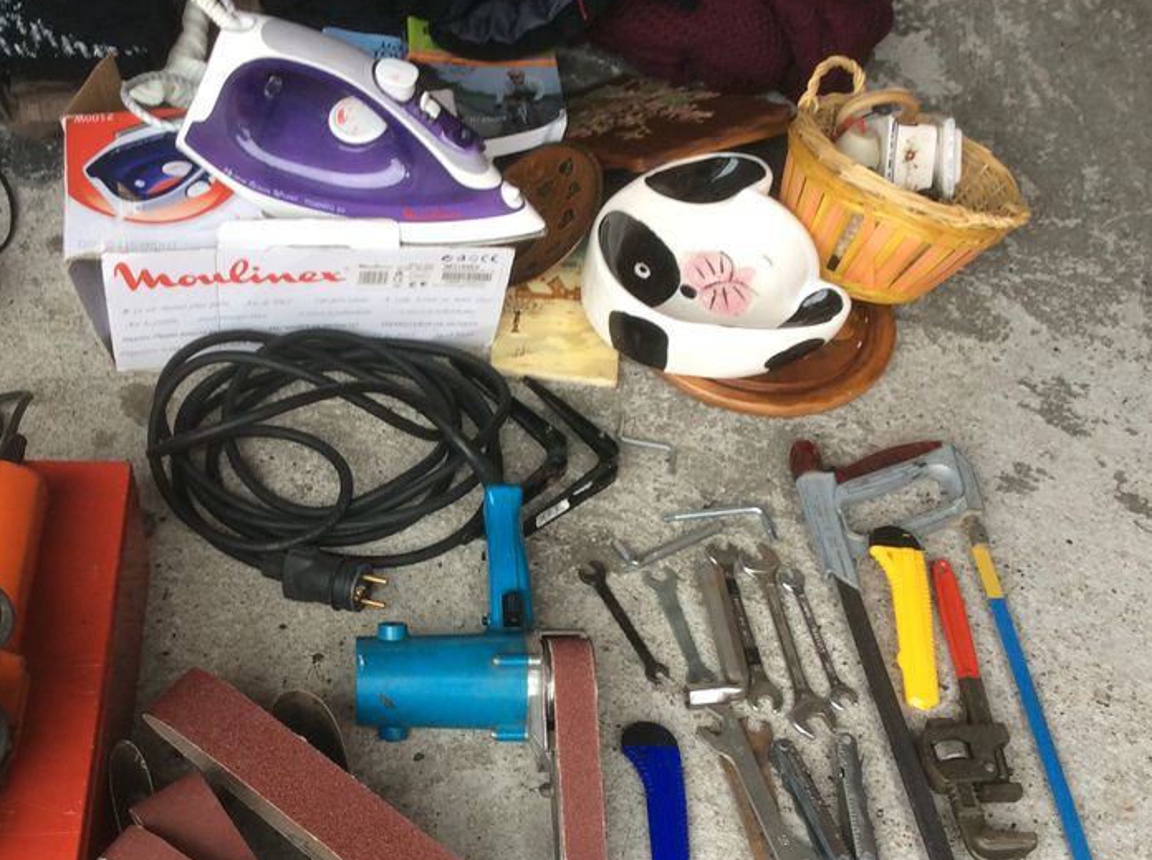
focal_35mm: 46
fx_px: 1529
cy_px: 517
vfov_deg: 31.4
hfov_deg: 40.6
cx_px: 353
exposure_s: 1/25
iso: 50
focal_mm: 3.3
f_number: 2.4
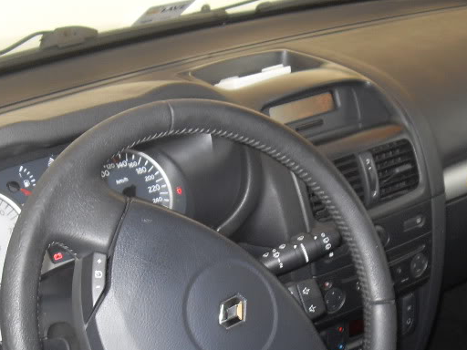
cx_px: 254
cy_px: 276
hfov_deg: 26.3
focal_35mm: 74
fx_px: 998
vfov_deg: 19.7
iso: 100
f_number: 2.8
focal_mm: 6.3
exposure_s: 1/45
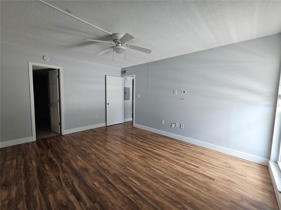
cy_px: 105
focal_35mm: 13
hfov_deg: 106.2
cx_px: 140
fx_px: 106
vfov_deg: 89.9
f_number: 2.2
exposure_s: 1/60
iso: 80
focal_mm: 2.2
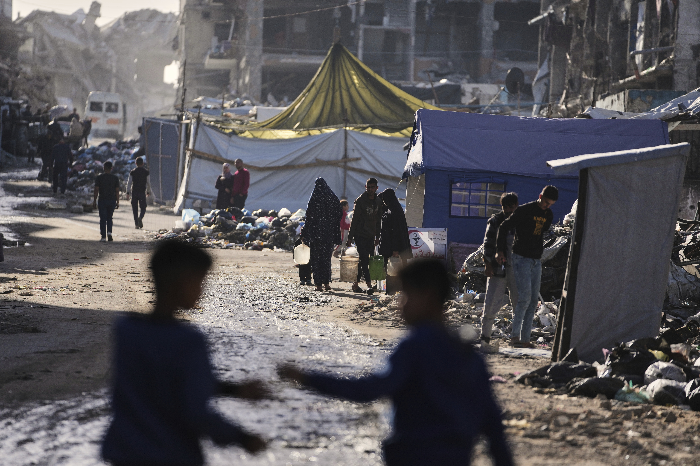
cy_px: 233
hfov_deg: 10.3
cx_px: 350
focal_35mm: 200
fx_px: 3889
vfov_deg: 6.9
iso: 250
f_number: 2.8
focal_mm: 200
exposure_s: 1/5000
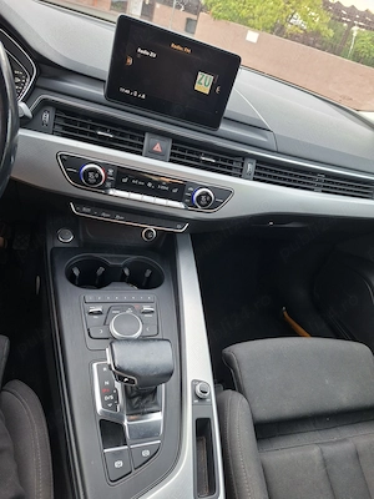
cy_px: 250
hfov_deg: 58.9
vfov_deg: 73.9
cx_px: 187
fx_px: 331
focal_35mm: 23
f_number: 1.8
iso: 160
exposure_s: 1/100
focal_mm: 5.54
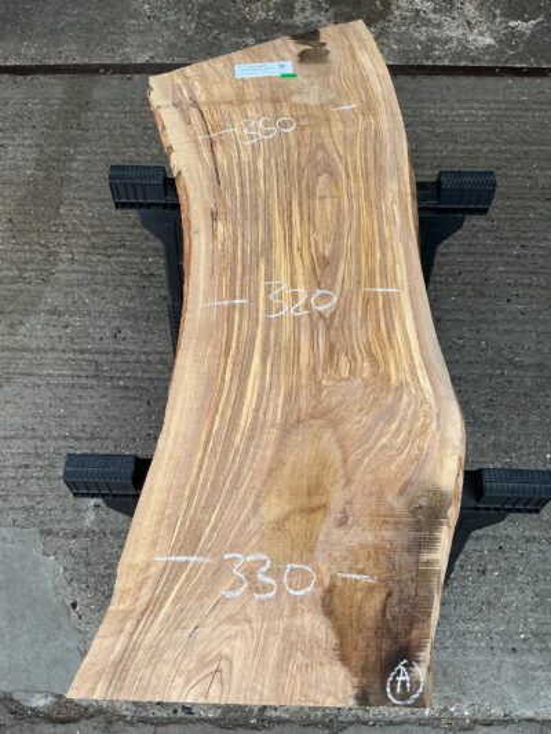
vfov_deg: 61.6
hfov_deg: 48.2
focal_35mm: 29
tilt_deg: -66.0
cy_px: 367
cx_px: 276
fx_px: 615
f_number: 1.8
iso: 20
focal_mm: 3
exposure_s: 1/160
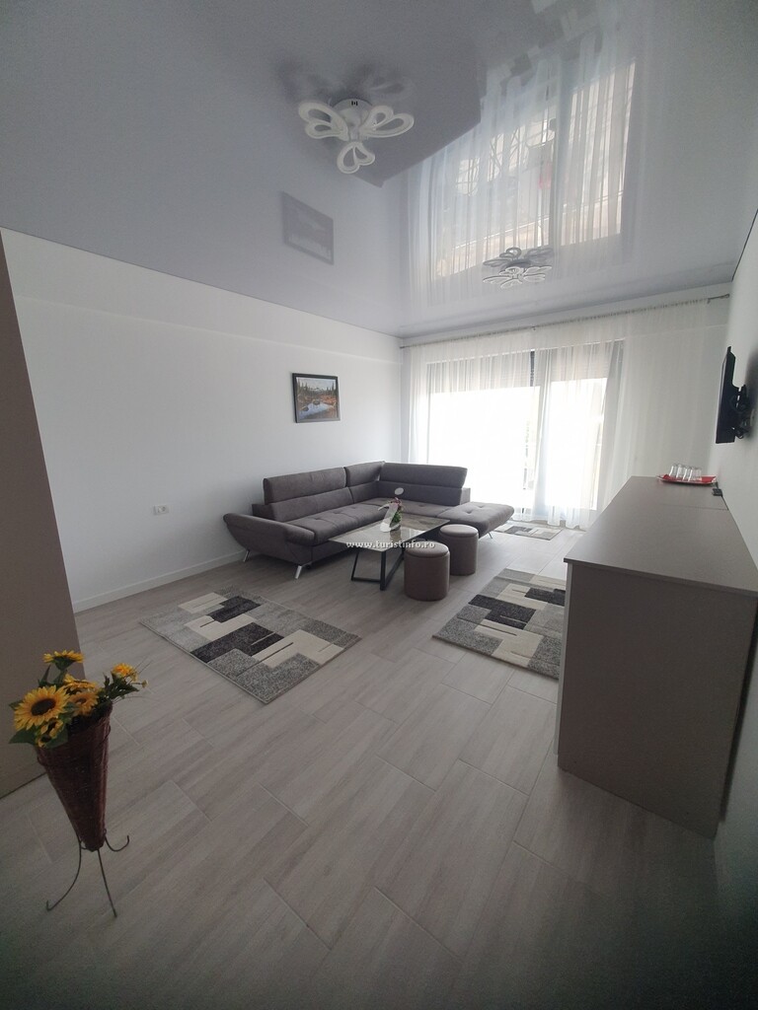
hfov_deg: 89.9
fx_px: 380
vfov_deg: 106.2
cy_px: 505
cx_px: 379
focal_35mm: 13
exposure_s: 1/50
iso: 50
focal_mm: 1.8
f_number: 2.2
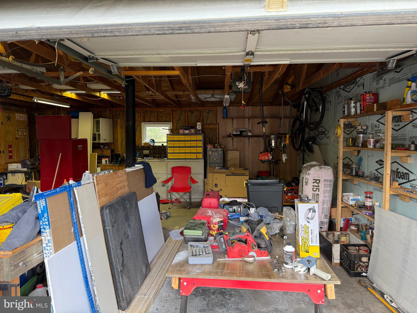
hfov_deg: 71.6
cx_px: 208
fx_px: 289
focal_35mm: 24
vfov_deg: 56.8
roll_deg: +0.0
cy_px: 156
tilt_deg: -2.3
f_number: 1.78
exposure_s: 1/191
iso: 100
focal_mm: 6.76
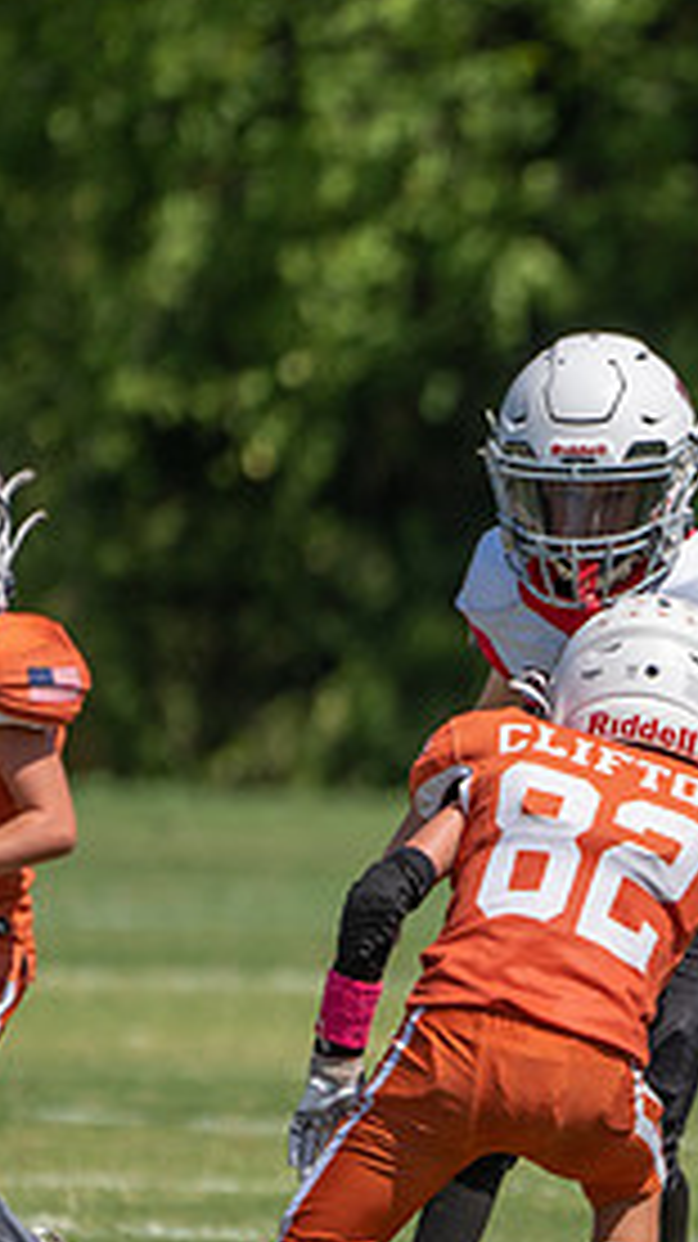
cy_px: 872
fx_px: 34953
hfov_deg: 1.1
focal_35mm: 1061
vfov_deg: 2.0
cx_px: 910
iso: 160
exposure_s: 1/1000
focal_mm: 400
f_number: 5.6
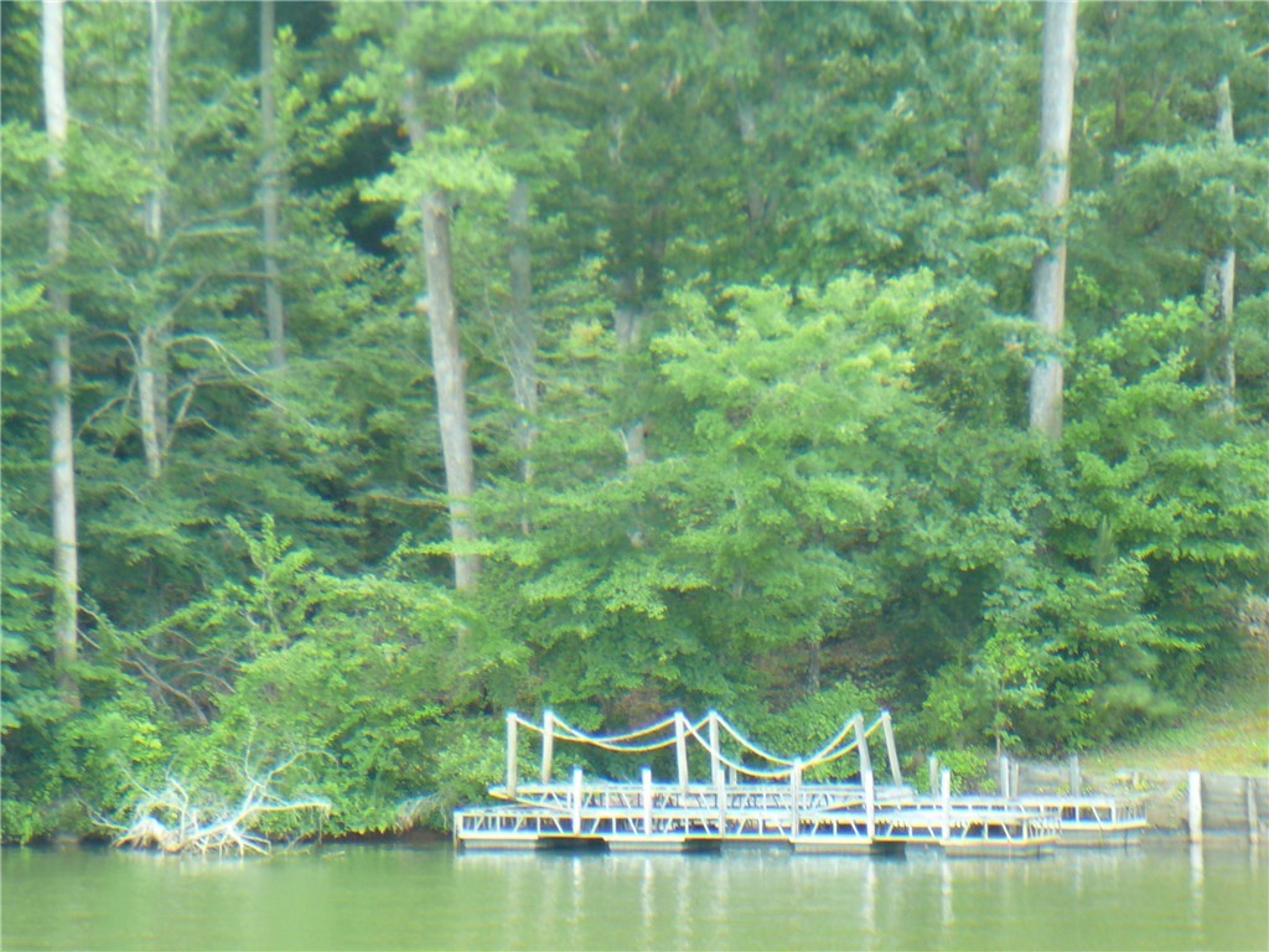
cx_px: 634
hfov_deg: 16.7
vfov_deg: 12.6
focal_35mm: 118
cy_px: 476
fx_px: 4326
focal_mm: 17.6
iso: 100
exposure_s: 1/30
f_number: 3.9
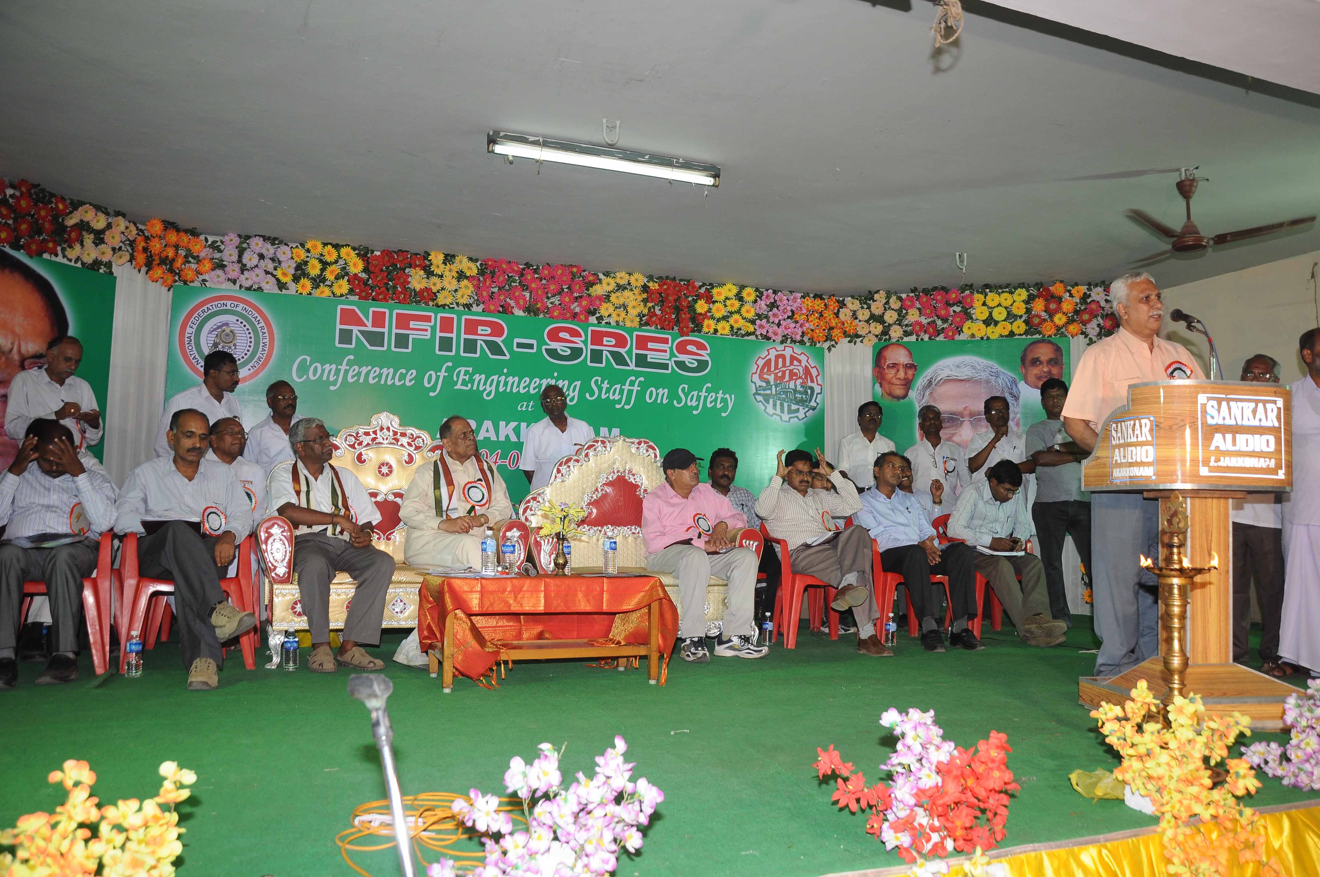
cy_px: 438
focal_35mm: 27
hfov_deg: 67.4
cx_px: 660
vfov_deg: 47.8
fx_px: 989
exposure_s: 1/125
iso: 400
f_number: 6.3
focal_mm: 18
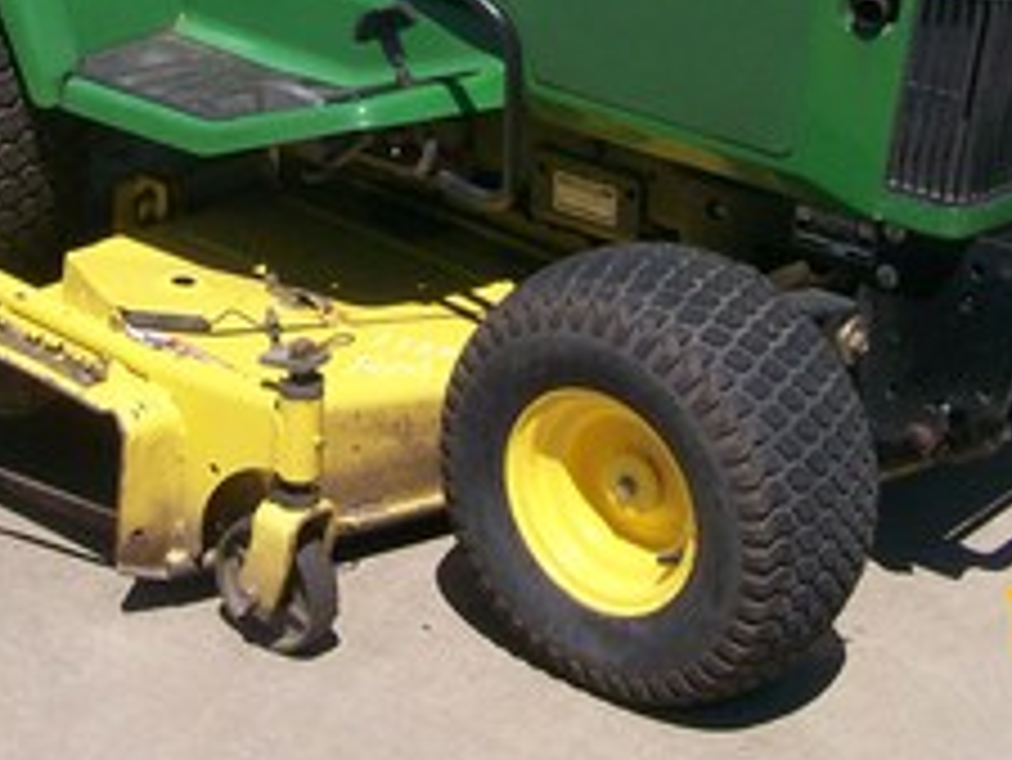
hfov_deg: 22.4
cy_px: -76
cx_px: 342
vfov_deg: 16.5
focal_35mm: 87
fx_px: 2545
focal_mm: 6
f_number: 4.8
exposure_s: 1/735
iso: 80
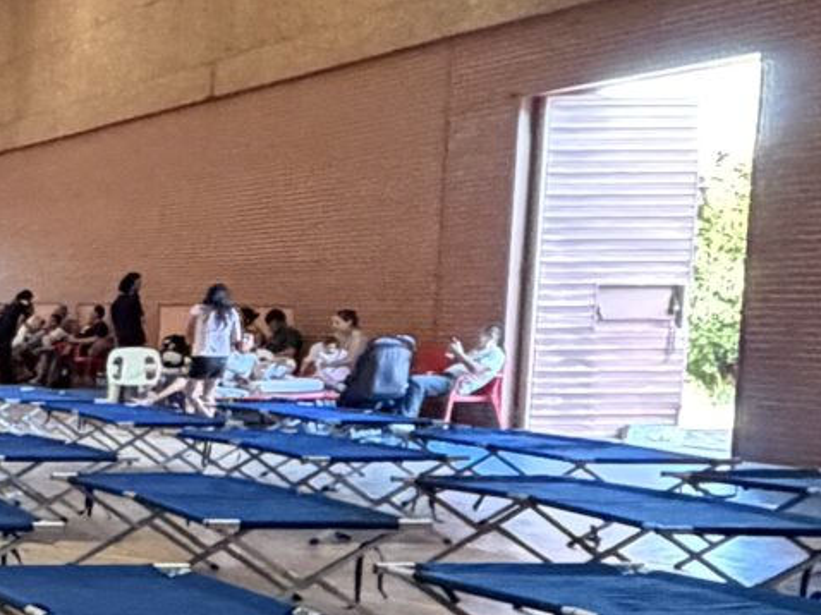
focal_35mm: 75
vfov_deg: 19.4
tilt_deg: -6.1
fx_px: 1778
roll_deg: -0.2
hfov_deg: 19.1
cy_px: 479
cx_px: -690
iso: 800
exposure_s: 1/60
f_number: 2.2
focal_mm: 2.22
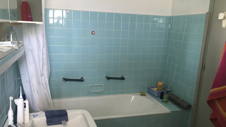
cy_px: 69
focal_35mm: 31
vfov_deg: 37.8
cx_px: 112
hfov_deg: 62.6
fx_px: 186
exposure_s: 1/20
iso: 40
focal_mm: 3.99
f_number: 1.8
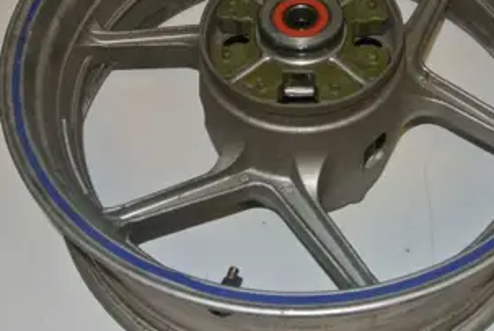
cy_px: 116
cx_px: 303
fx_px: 756
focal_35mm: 55
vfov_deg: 24.6
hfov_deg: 36.0
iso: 200
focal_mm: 11.8
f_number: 3.8
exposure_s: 1/60
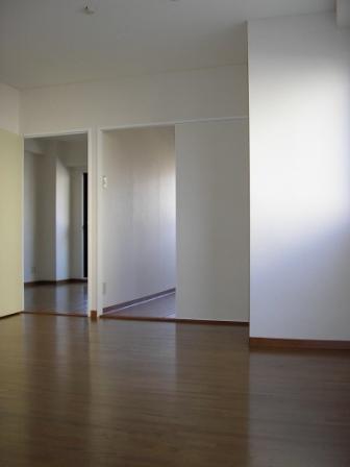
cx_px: 175
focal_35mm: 38
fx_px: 512
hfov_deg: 37.7
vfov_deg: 49.0
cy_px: 234
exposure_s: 1/50.7
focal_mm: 5.8
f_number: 2.9
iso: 98
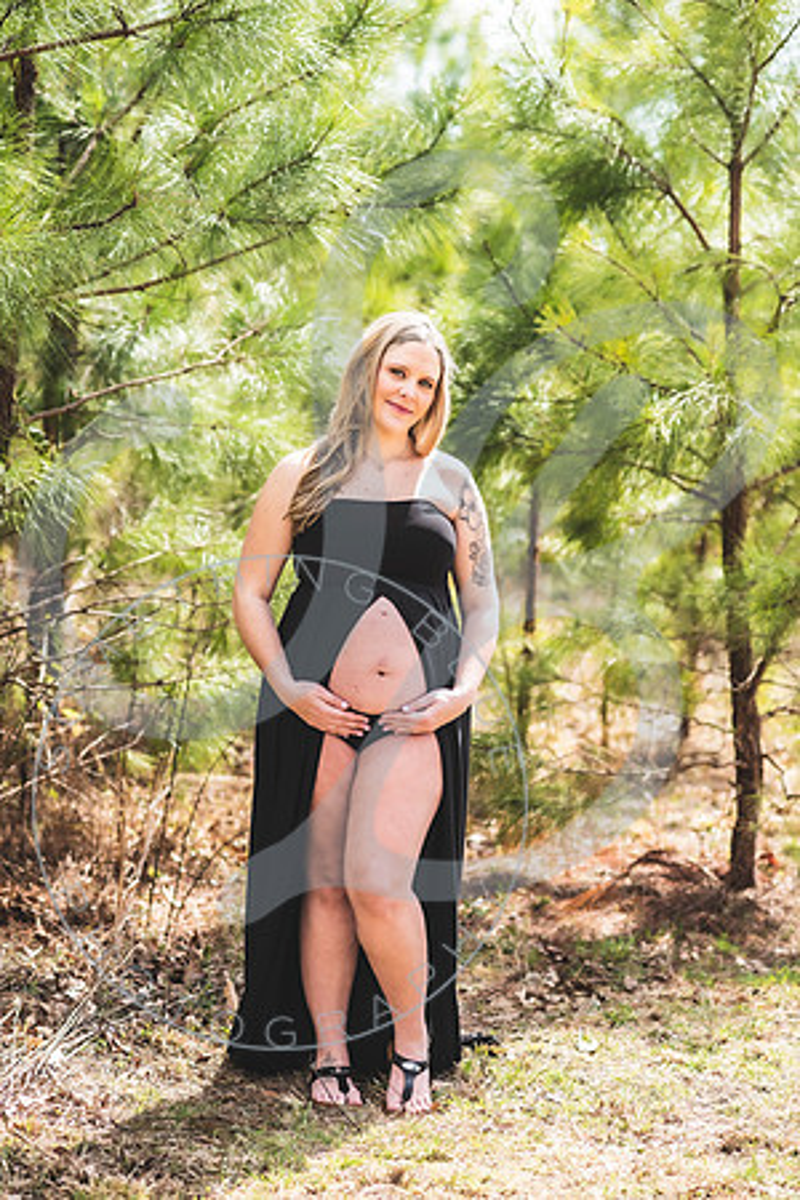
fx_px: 2833
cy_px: 600
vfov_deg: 23.9
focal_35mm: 85
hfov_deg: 16.1
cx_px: 400
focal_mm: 85
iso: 100
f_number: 2.8
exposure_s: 1/500
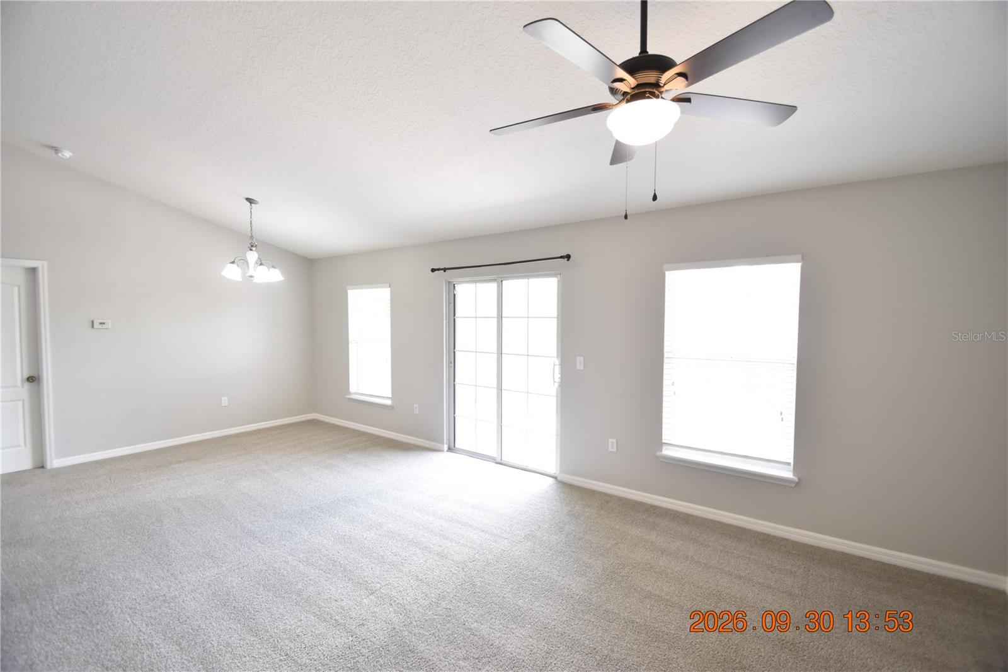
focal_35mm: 15
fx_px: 420
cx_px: 504
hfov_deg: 100.4
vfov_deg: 77.3
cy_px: 336
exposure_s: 1/60
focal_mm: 10
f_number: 4
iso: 800
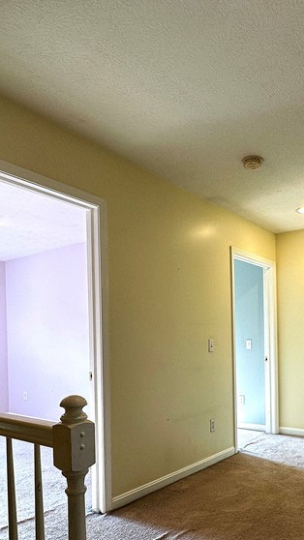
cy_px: 350
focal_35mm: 28
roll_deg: +0.1
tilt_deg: +0.2
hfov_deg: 41.0
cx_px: 202
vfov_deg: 66.5
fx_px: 401
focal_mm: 2.22
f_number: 2.2
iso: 125
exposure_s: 1/120
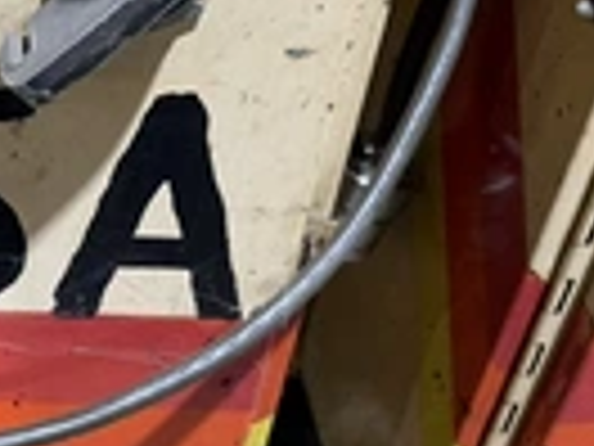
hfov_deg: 23.5
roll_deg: +4.5
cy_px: 131
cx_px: -180
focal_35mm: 73
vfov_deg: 20.1
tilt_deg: -40.0
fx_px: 1253
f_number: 1.78
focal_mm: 6.76
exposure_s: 1/60
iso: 320
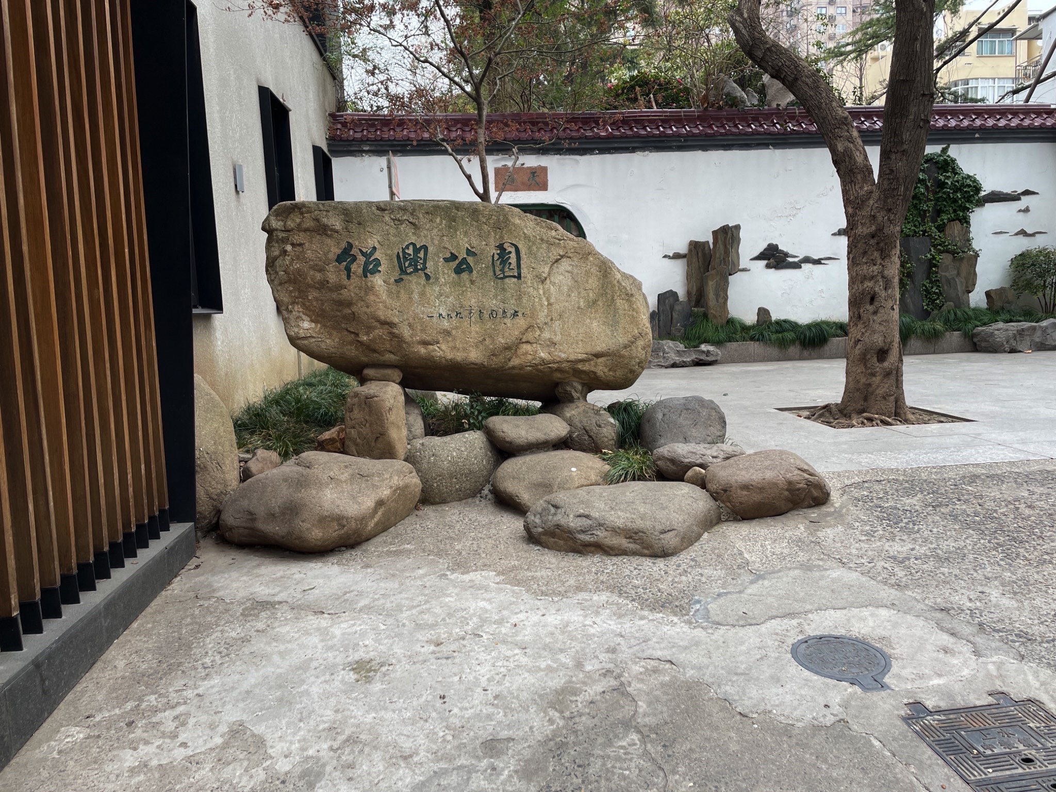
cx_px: 528
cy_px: 396
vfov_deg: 53.1
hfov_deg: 67.3
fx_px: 793
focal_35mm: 26
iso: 32
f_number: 1.6
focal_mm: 4.2
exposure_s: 1/231
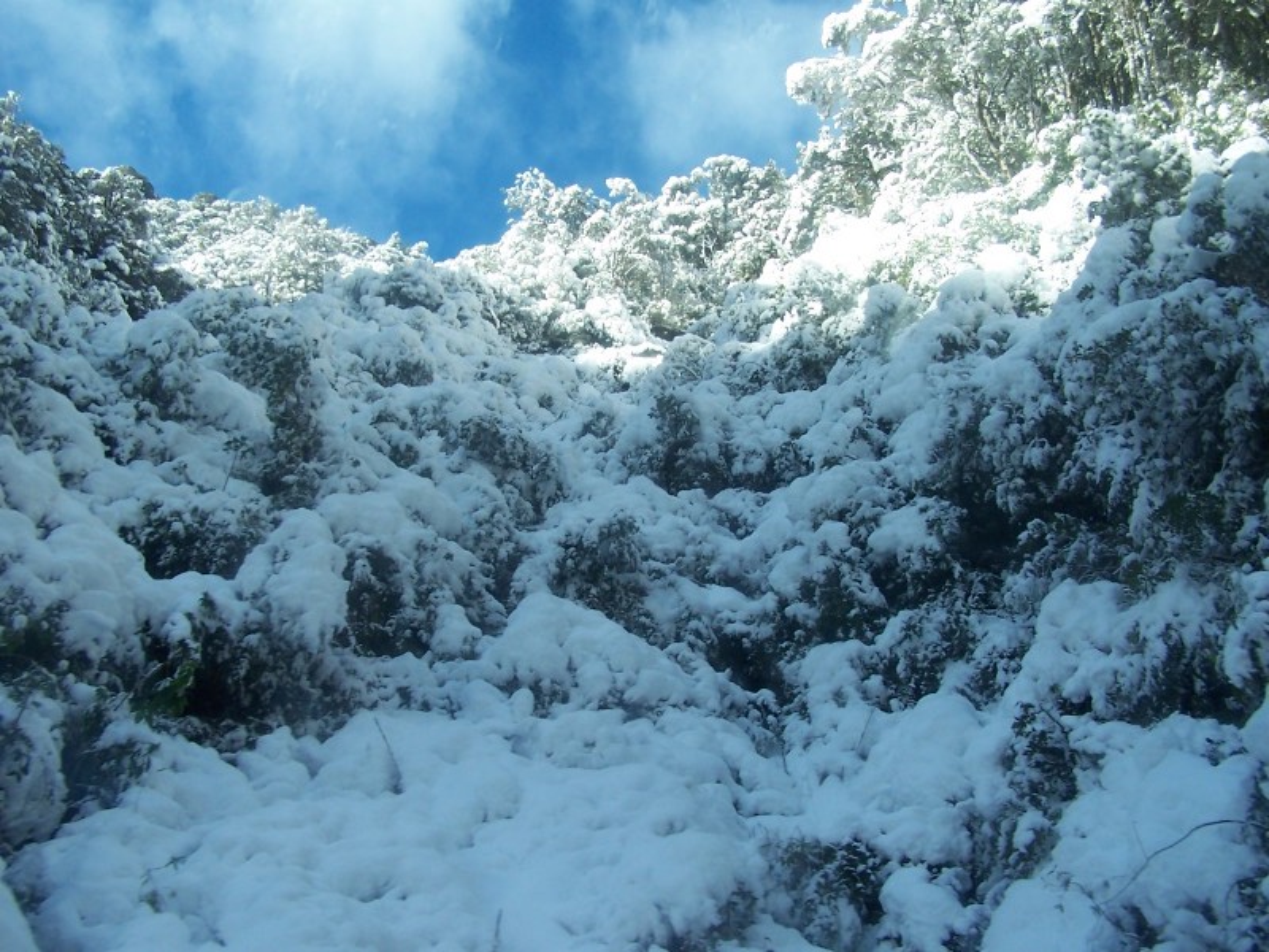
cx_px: 634
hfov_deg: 49.0
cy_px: 476
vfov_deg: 37.7
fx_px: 1393
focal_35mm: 38
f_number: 4
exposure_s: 1/350
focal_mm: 6.3
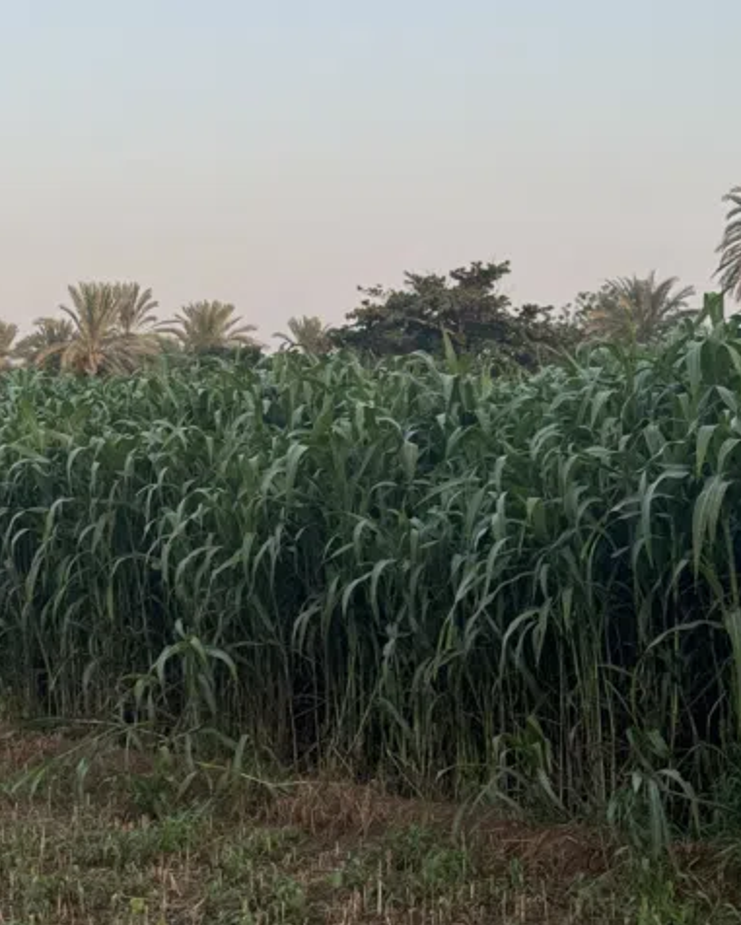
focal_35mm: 63
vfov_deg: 30.0
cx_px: 185
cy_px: 462
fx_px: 1726
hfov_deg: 24.0
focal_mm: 6.76
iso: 64
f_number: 1.78
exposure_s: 1/582
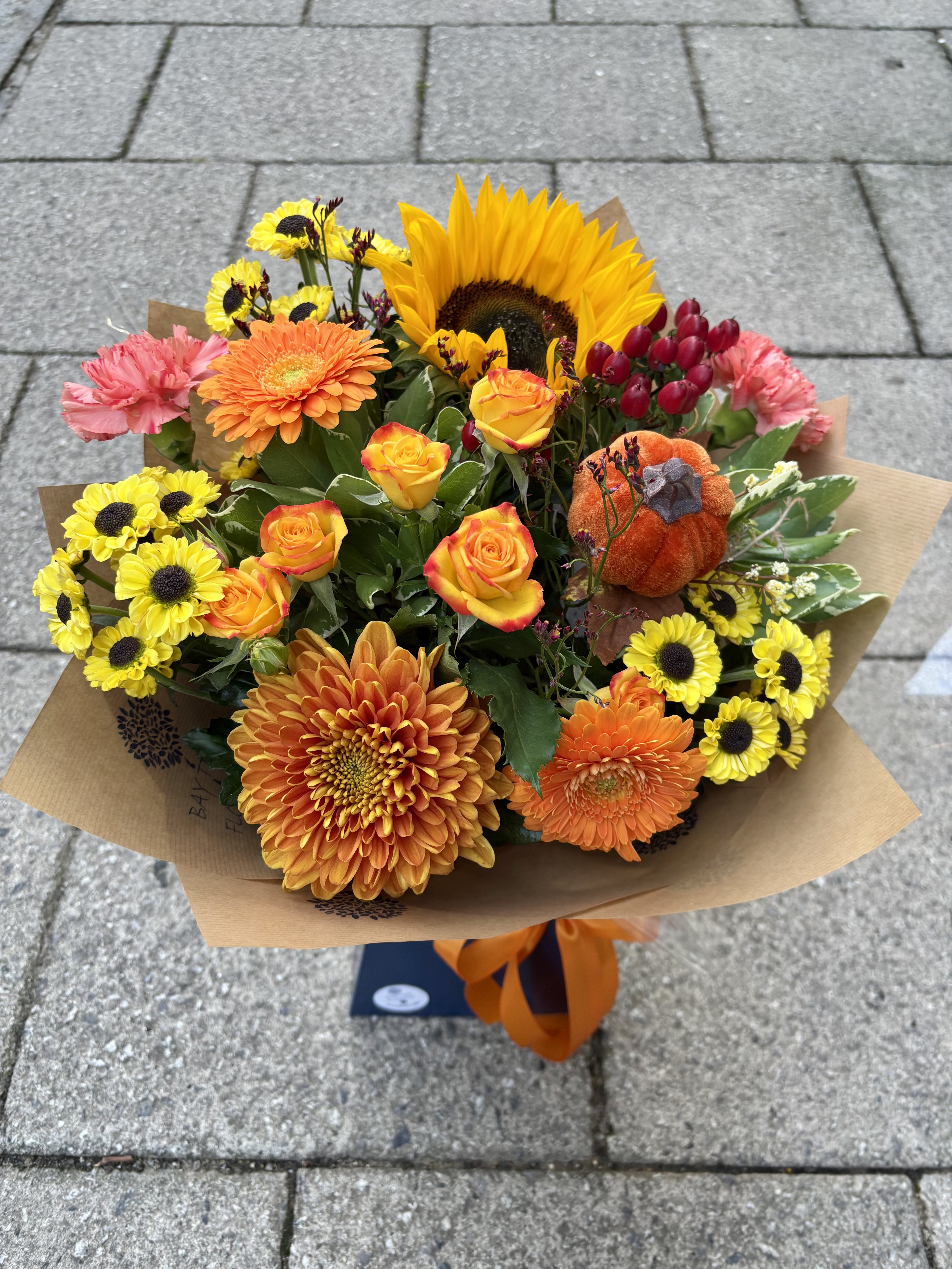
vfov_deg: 67.3
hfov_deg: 53.1
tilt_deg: -56.1
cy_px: 634
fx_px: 953
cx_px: 476
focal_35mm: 26
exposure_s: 1/50
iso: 100
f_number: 1.6
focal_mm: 5.96
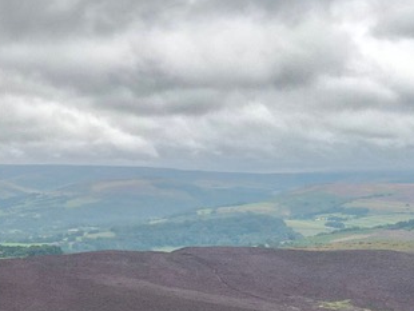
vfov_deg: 14.9
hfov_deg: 18.8
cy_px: 234
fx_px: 1185
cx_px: -81
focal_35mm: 99
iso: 100
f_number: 2.8
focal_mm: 4.5
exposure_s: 1/200
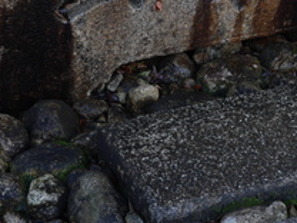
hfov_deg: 18.8
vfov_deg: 13.6
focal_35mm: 104
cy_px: -76
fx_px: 892
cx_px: 203
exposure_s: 1/80
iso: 200
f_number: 4.2
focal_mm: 18
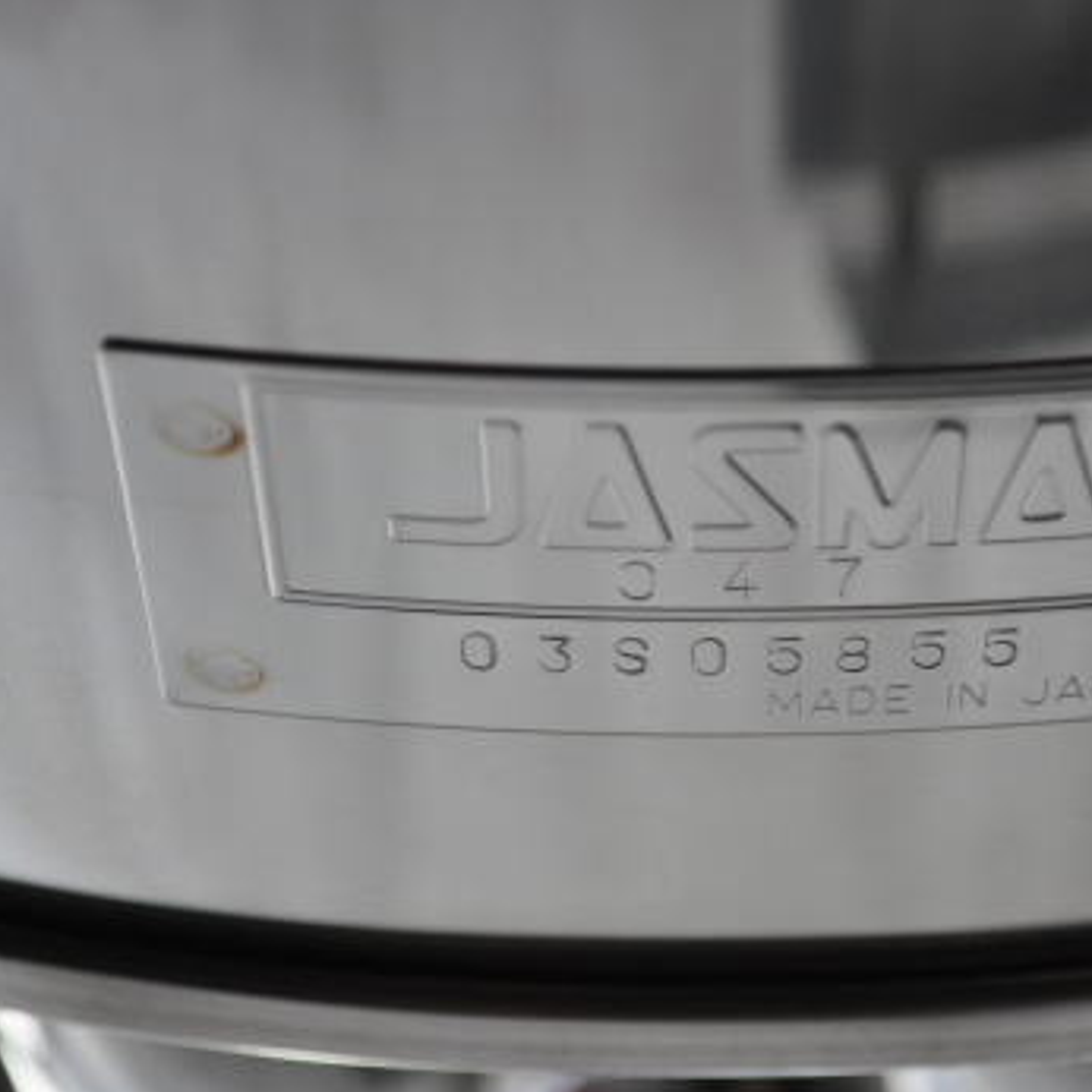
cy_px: 546
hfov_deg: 19.7
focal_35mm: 88
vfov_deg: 19.8
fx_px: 3128
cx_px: 767
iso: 800
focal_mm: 45
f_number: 5.3
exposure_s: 1/250
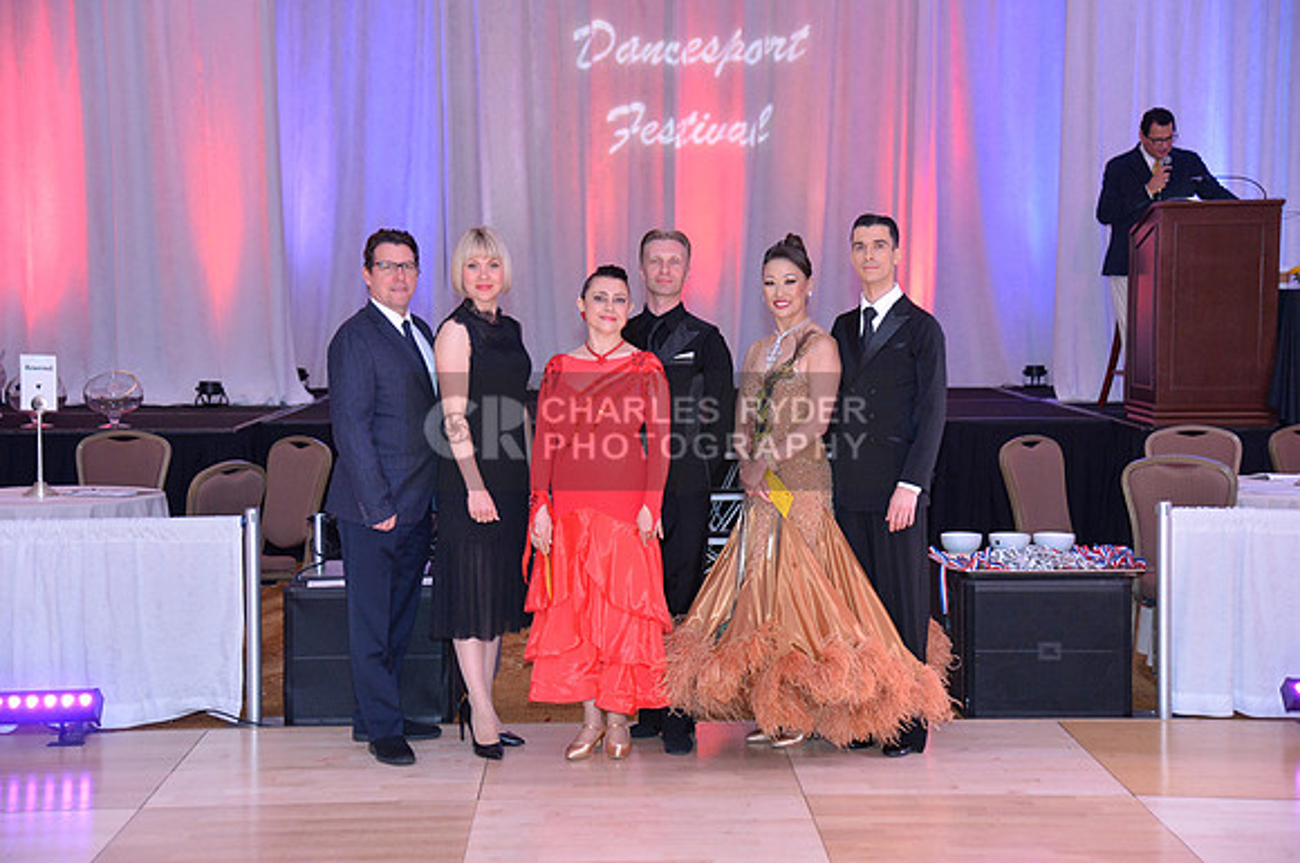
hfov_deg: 36.3
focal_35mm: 55
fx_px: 1983
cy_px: 432
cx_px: 650
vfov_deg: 24.5
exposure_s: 1/250
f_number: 4
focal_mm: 55
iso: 2000
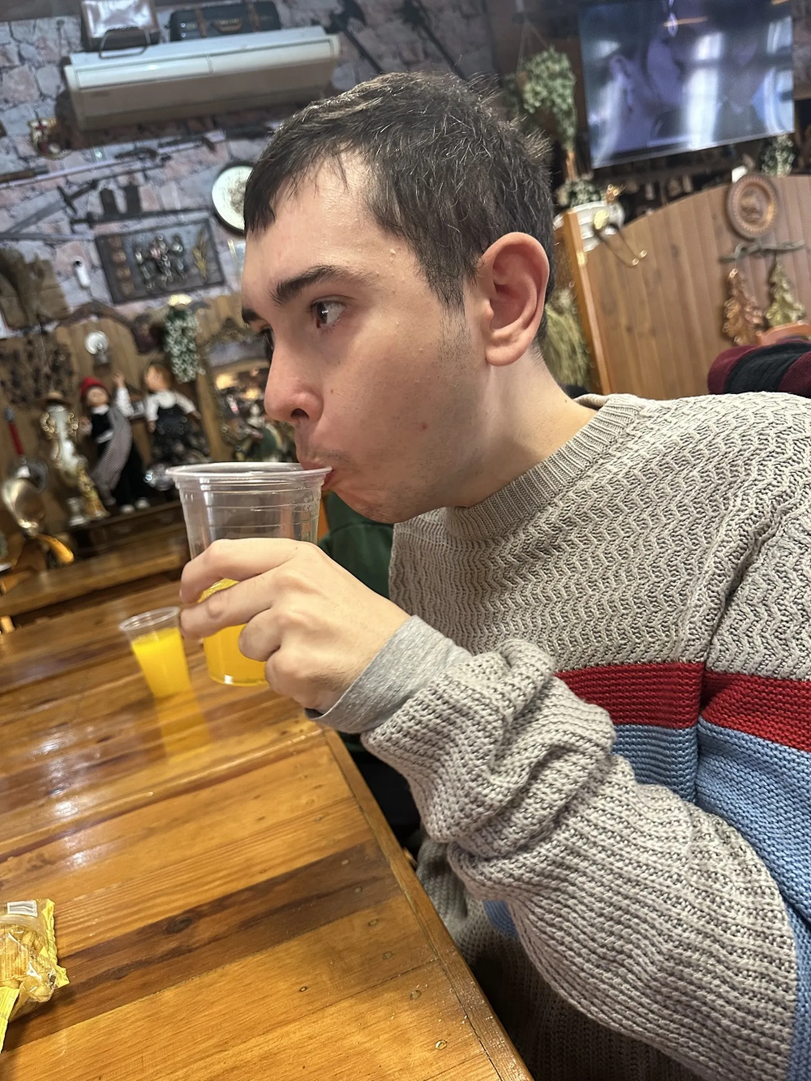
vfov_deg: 71.6
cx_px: 406
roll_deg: +12.7
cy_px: 540
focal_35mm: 24
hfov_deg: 56.8
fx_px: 750
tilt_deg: -7.8
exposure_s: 1/50
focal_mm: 6.86
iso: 250
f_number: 1.78
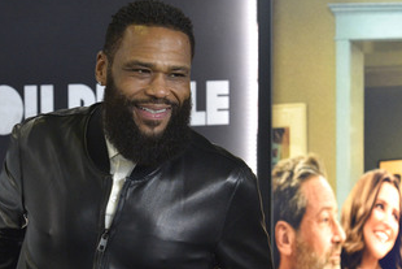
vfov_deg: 9.9
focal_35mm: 138
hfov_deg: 14.8
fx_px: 1542
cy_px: 177
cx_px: 123
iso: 3200
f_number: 6.3
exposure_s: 1/250
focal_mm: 95
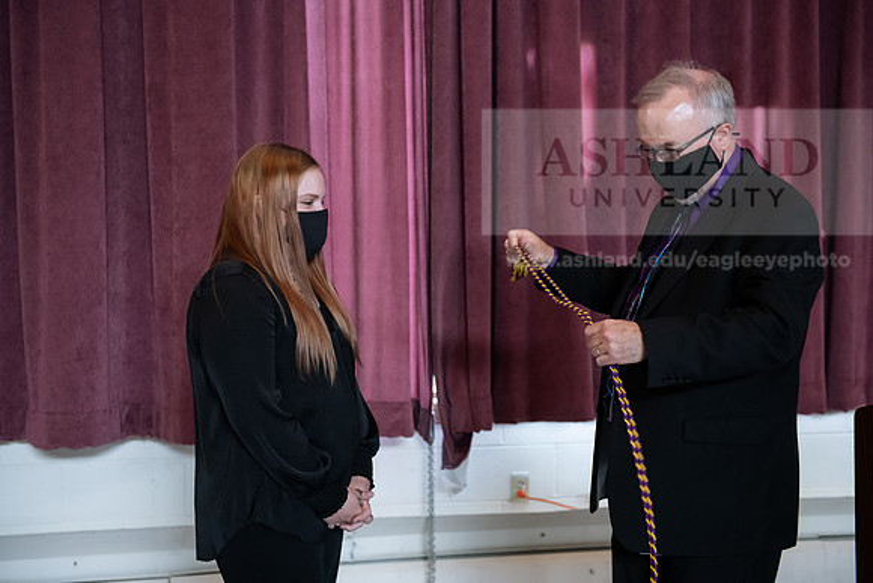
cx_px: 436
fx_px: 1261
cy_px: 292
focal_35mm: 52
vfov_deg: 26.0
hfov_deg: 38.2
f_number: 3.5
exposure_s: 1/200
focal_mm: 52
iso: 2500
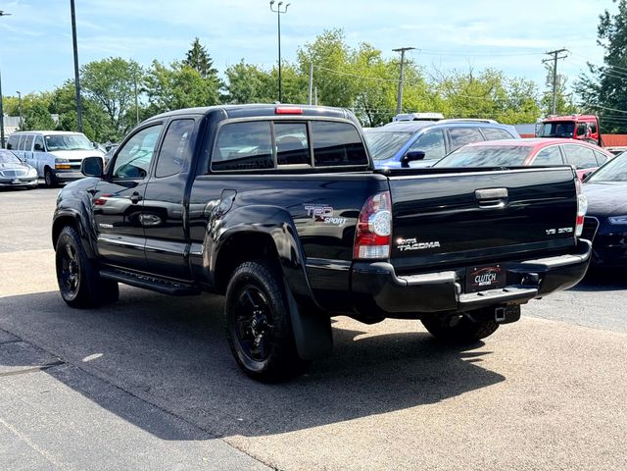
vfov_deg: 30.3
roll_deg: +0.2
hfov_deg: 39.7
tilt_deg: -6.4
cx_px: 314
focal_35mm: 48
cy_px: 236
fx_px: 869
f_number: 1.78
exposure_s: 1/2577
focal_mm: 6.76
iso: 80
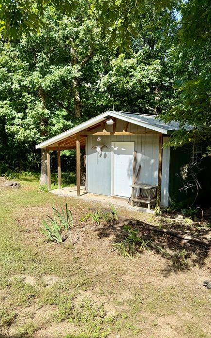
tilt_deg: -8.7
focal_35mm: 28
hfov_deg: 44.5
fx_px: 258
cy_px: 177
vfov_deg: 66.4
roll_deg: +0.0
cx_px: 106
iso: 80
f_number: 1.78
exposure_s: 1/2525
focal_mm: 6.76
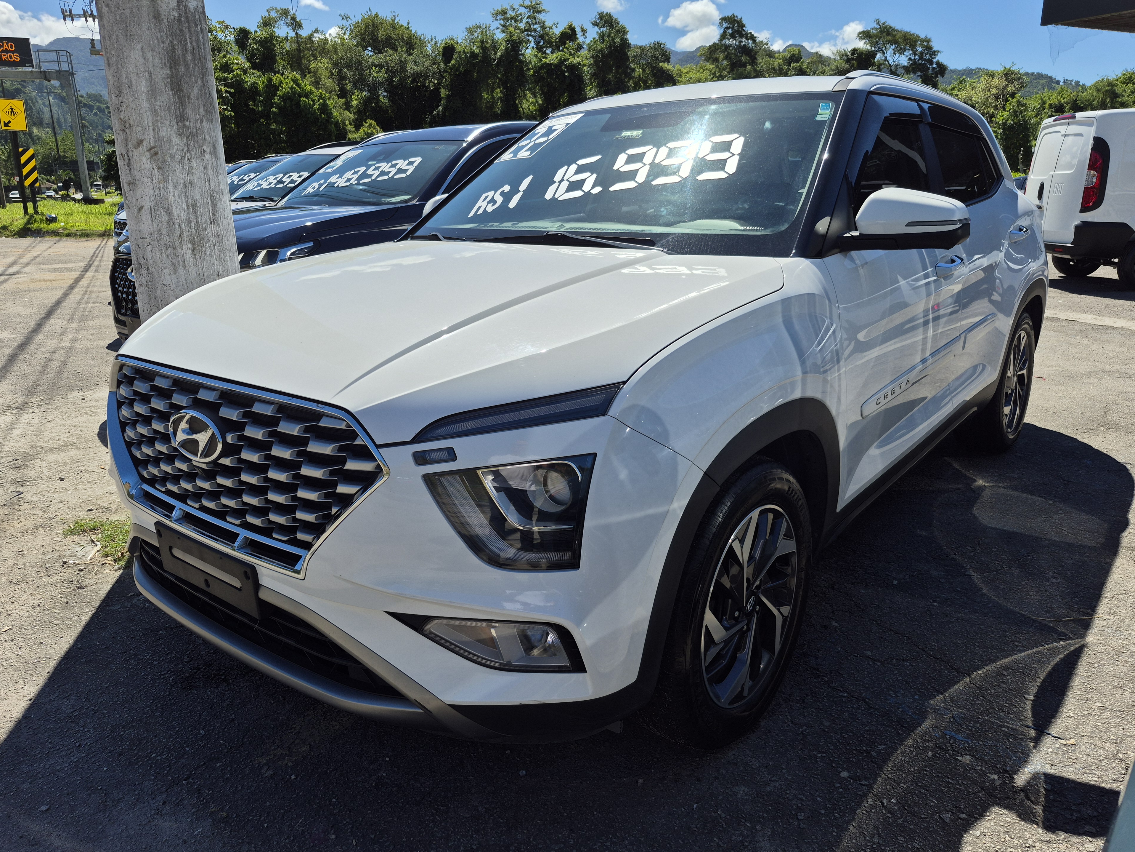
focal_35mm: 24
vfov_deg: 56.8
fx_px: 787
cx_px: 571
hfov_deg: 71.6
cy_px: 416
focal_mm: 5.4
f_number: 1.8
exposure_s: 1/2408
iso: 25
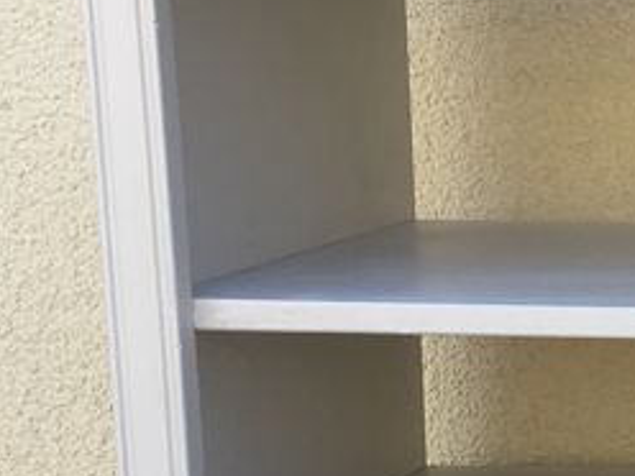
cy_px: 468
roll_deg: -1.0
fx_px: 2146
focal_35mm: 117
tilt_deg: -11.1
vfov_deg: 12.5
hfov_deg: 15.3
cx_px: 1009
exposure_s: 1/316
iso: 25
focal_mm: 4.15
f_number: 2.2
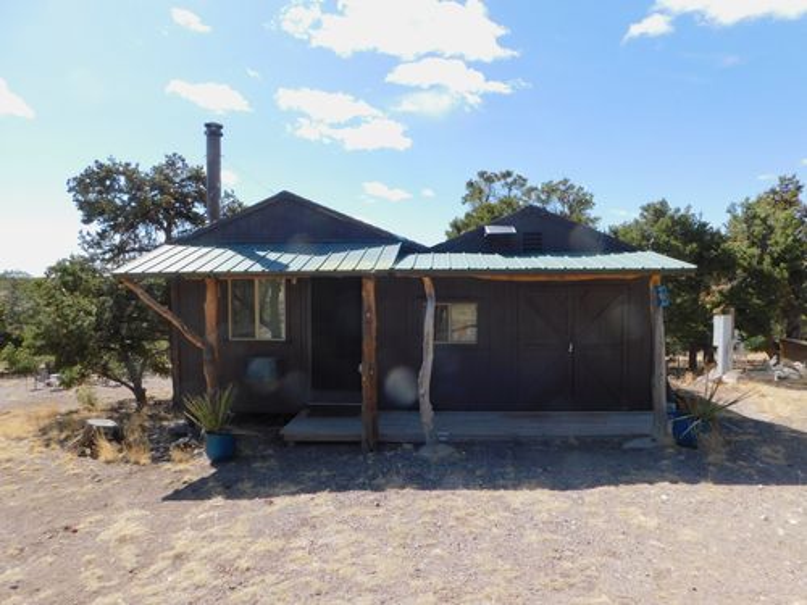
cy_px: 302
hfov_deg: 73.9
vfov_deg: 58.9
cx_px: 404
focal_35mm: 23
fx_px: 536
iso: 125
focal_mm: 4
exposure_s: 1/1000
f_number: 3
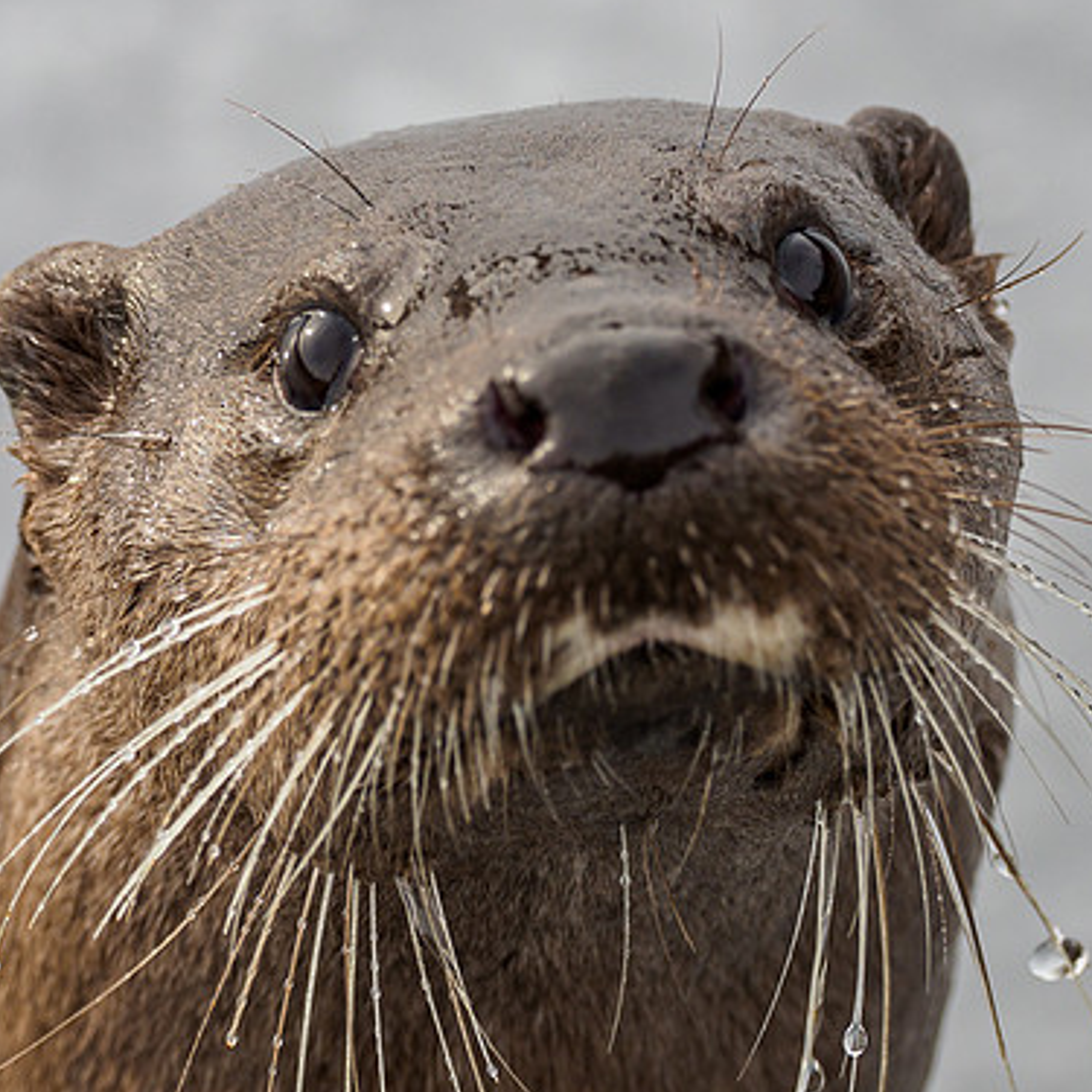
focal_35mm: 1064
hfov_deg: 1.6
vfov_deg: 1.6
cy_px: 363
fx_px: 37975
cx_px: 871
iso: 200
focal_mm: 300
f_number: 5.6
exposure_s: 1/250
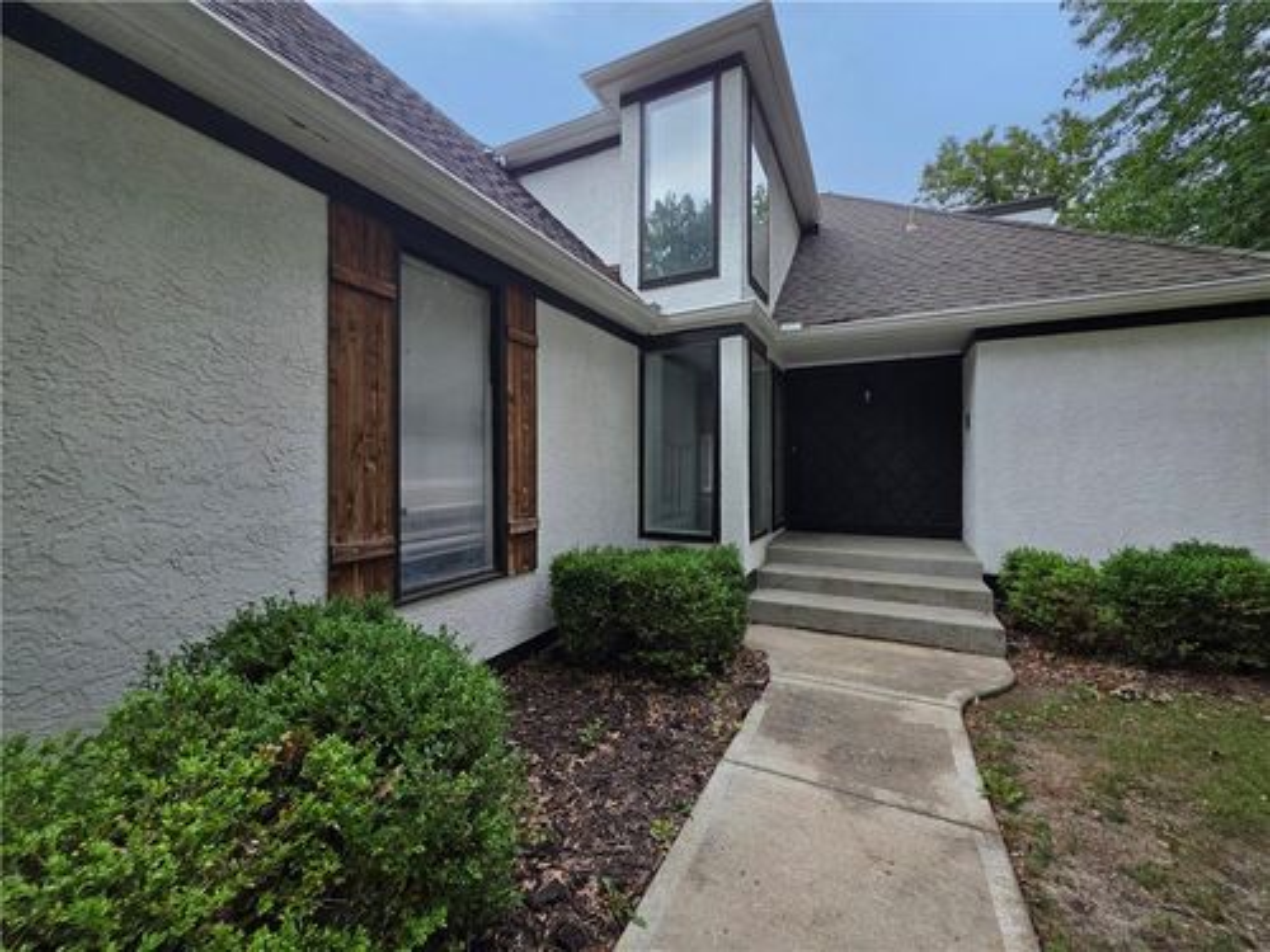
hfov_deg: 106.2
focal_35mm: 13
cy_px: 476
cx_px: 635
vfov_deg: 89.9
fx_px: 477
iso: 100
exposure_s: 1/359
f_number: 1.9
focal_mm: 2.2
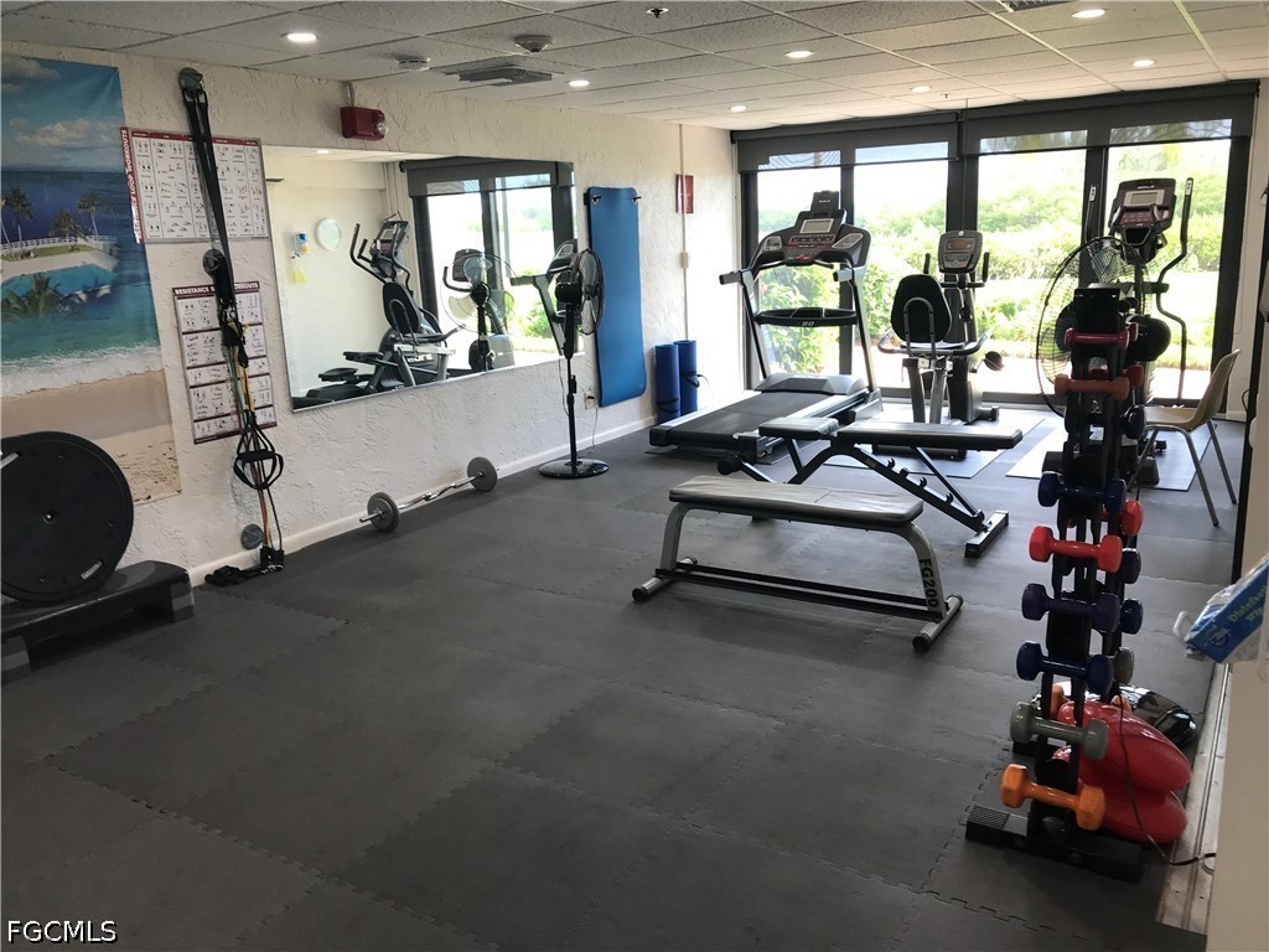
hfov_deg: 63.4
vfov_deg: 49.7
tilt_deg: -14.3
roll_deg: +2.6
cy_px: 476
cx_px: 634
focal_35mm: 28
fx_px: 1026
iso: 32
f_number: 1.8
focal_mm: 3.99
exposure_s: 1/61
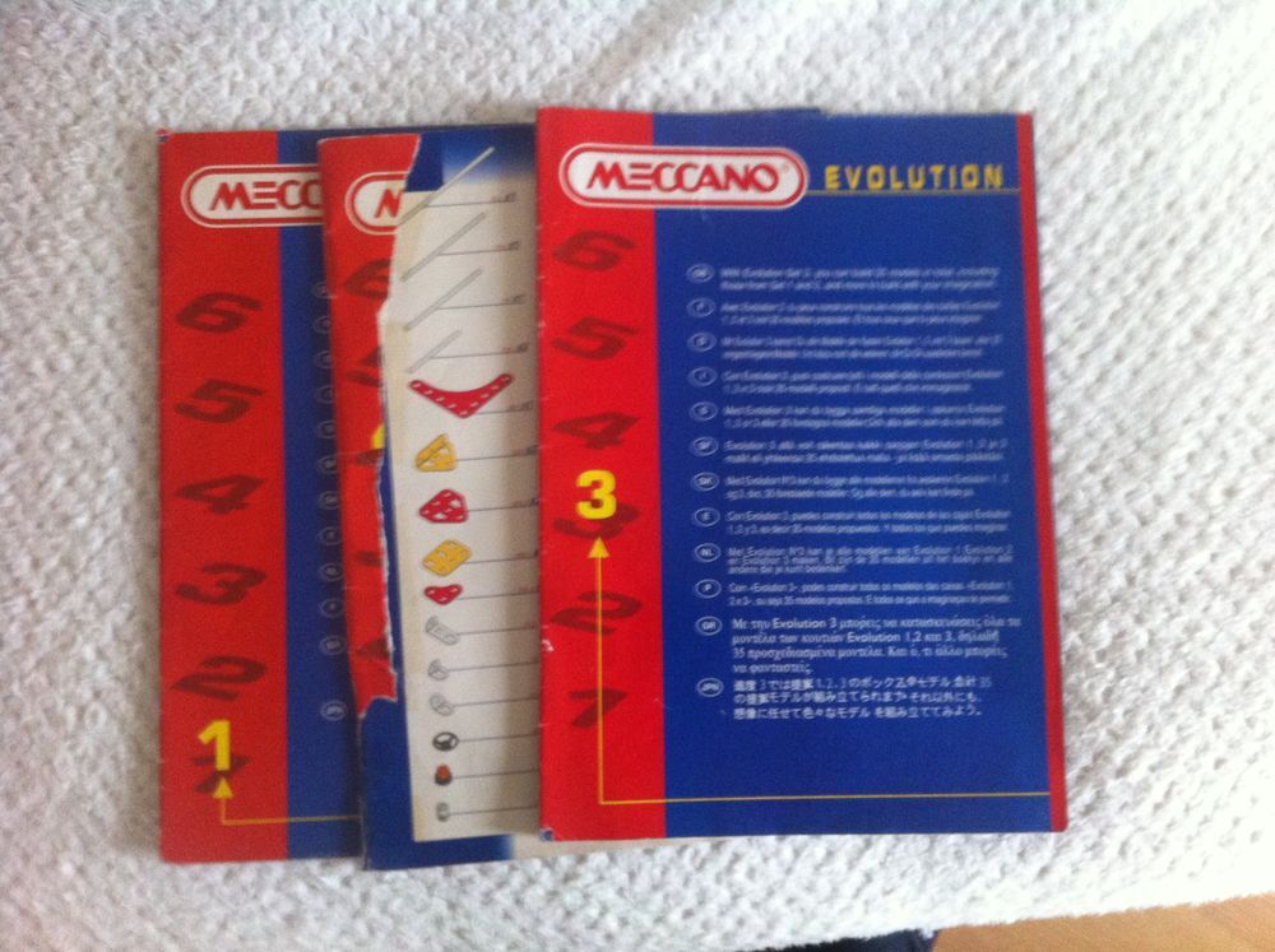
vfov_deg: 40.6
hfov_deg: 52.7
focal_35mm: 35
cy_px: 476
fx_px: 1287
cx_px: 638
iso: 320
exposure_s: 1/15
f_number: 2.8
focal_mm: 3.85
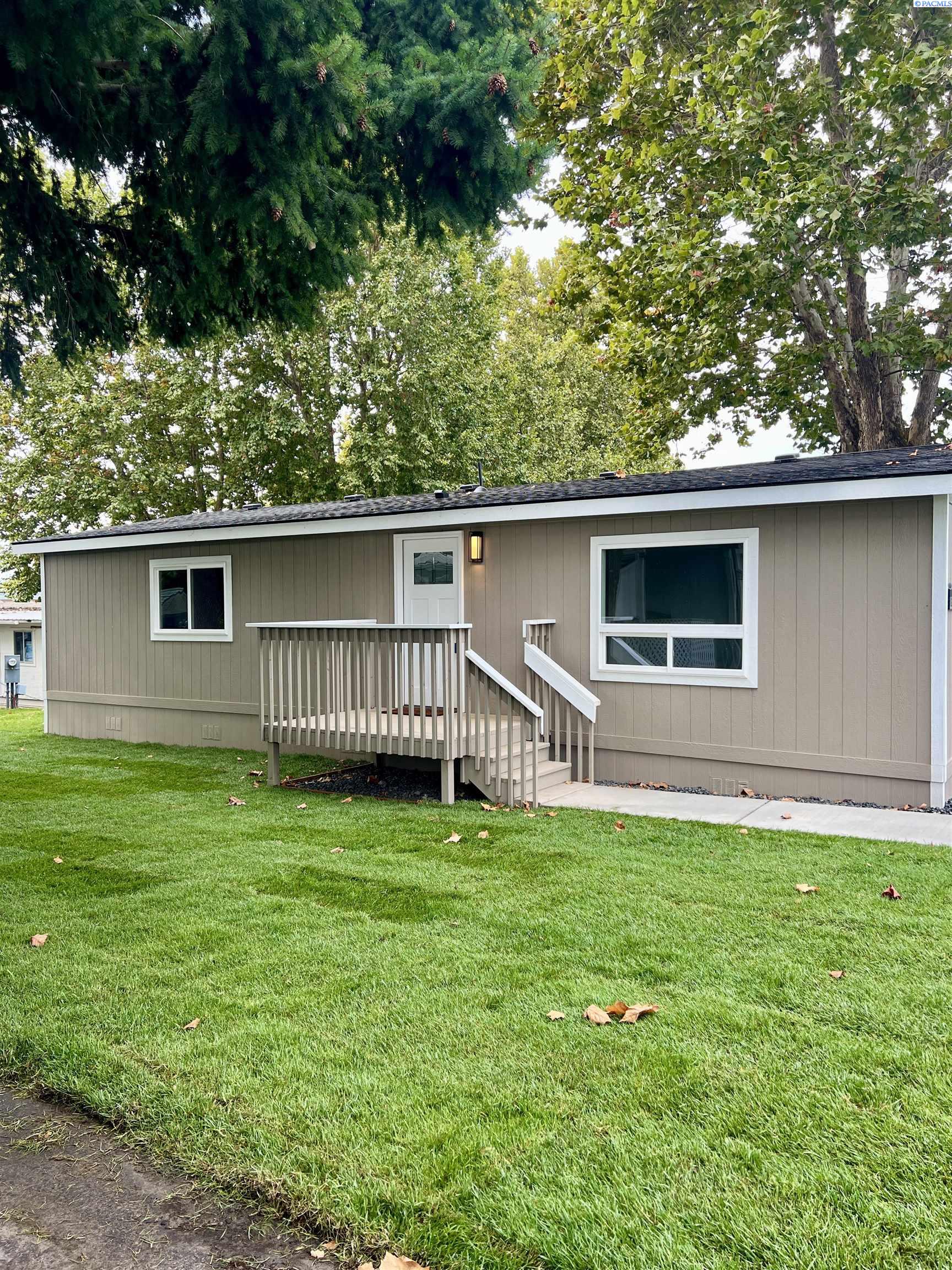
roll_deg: +1.2
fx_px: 953
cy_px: 635
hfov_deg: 53.1
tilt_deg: -0.4
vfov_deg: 67.3
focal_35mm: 26
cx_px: 476
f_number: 1.5
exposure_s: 1/326
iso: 50
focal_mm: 5.7
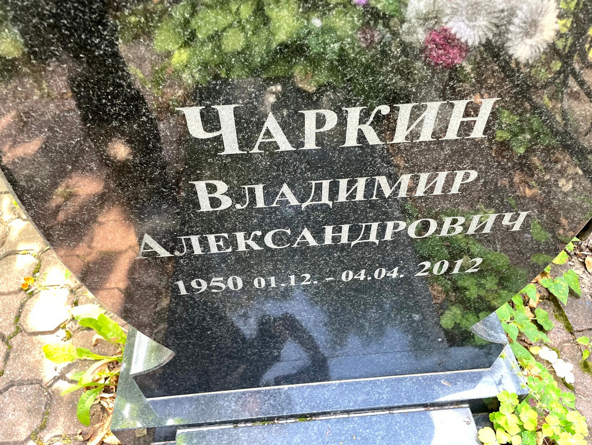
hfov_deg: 67.3
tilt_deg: -49.2
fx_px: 445
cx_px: 296
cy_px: 222
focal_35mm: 26
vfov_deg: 53.1
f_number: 1.6
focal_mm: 4.2
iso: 125
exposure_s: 1/101
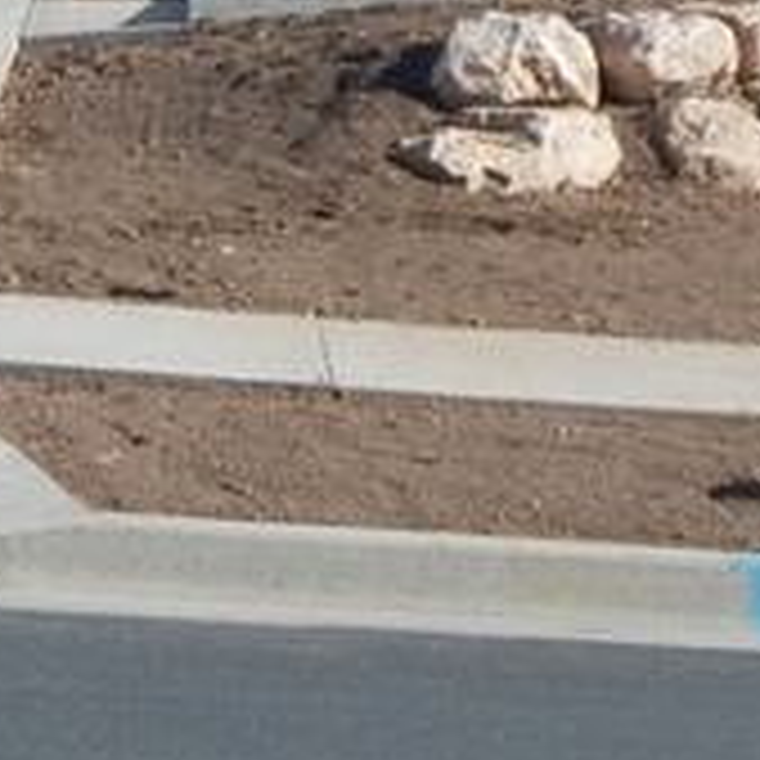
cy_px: -364
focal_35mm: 166
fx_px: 4123
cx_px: 288
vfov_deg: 10.2
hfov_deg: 10.5
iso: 125
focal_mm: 5.6
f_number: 6.5
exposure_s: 1/400
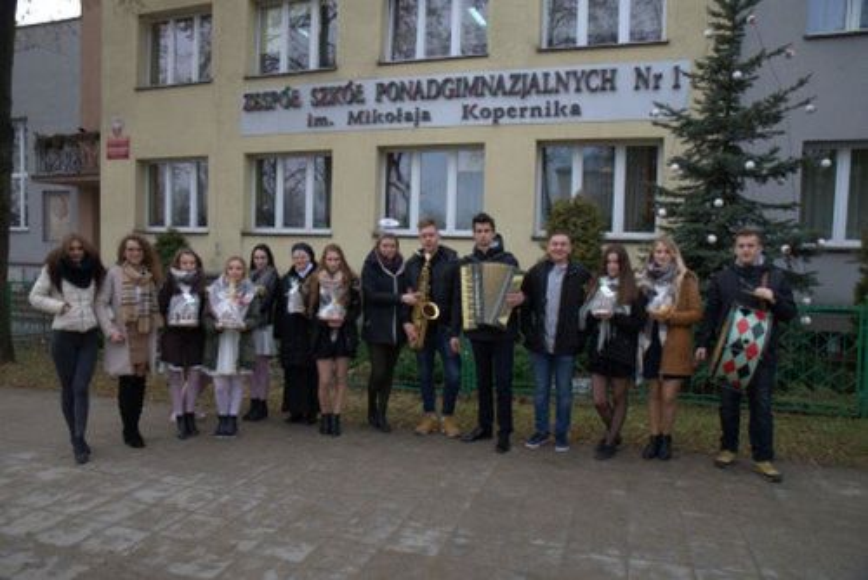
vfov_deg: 53.2
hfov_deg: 73.7
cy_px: 290
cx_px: 434
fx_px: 579
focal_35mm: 24
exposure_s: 1/125
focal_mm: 24
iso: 200
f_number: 5.6
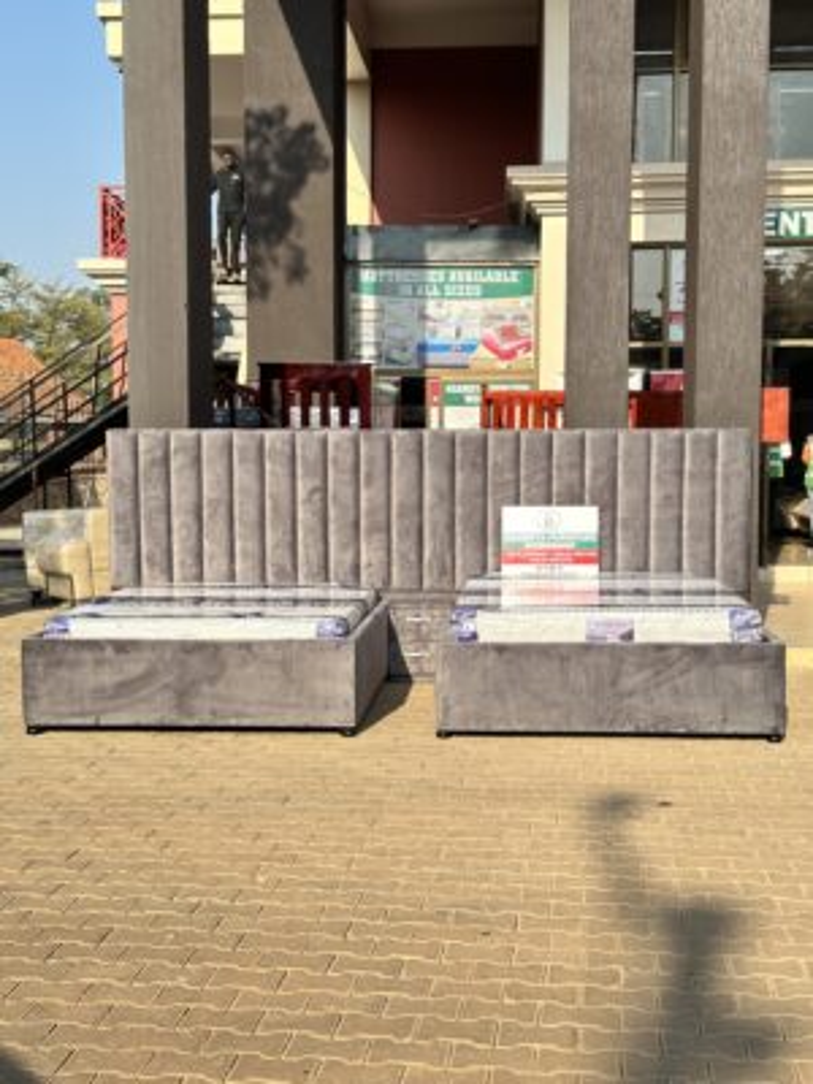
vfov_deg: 39.7
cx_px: 406
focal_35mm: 48
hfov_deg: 30.3
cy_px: 542
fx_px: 1503
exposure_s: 1/1497
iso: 64
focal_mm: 6.86
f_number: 1.78
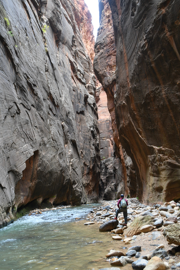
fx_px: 202
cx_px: 90
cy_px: 135
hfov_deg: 48.0
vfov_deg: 67.4
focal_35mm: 27
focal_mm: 18
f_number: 3.5
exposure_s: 1/30
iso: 400
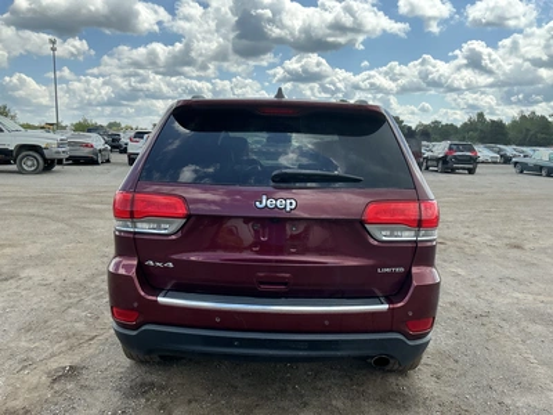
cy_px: 208
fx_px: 447
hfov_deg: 63.4
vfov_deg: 49.7
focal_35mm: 28
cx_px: 276
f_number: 1.8
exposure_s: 1/855
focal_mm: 3
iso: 25
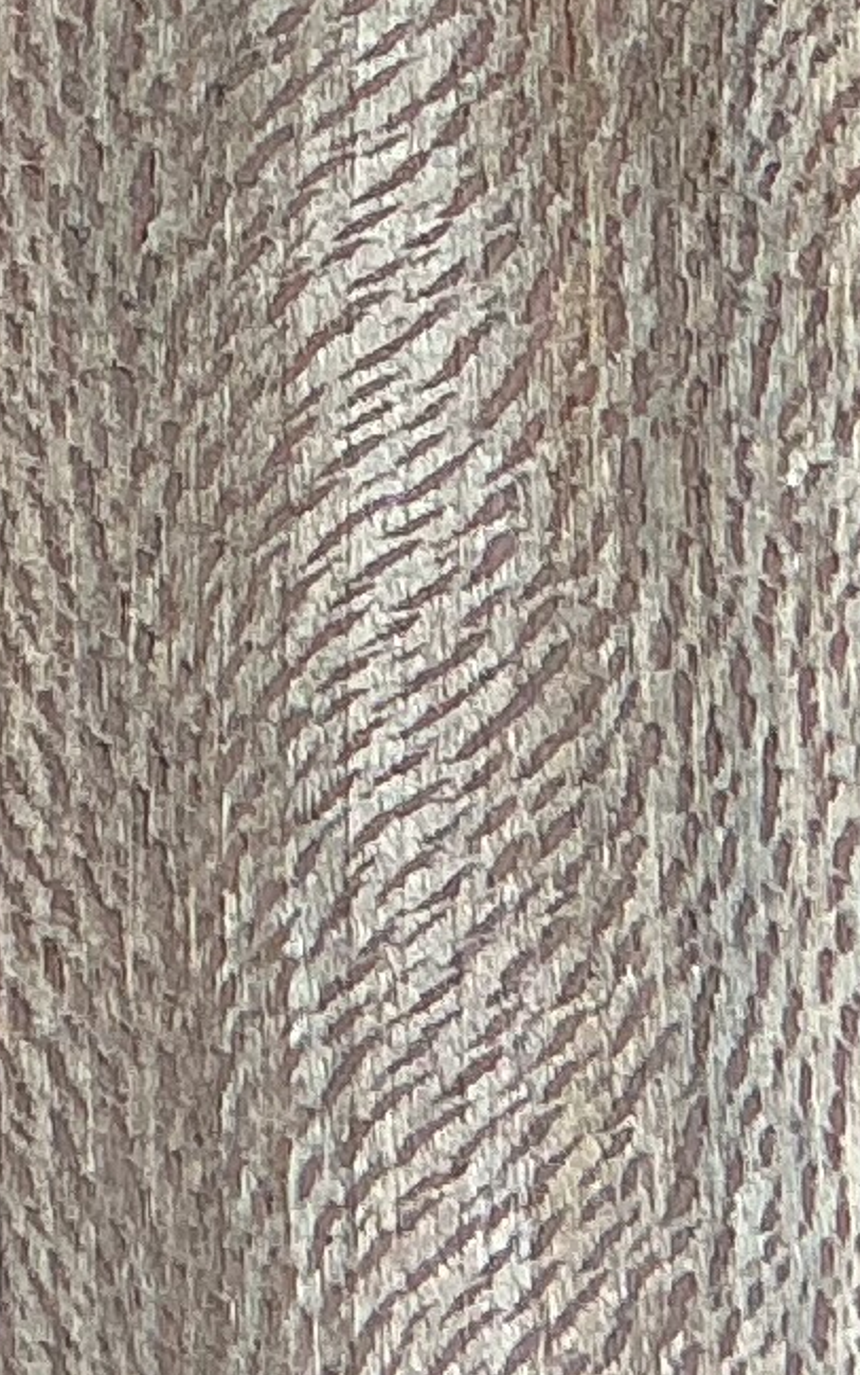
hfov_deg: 6.8
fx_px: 7158
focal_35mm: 191
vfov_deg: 10.3
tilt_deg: -77.2
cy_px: -1189
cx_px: -100
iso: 25
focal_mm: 3
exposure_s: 1/100
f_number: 1.8
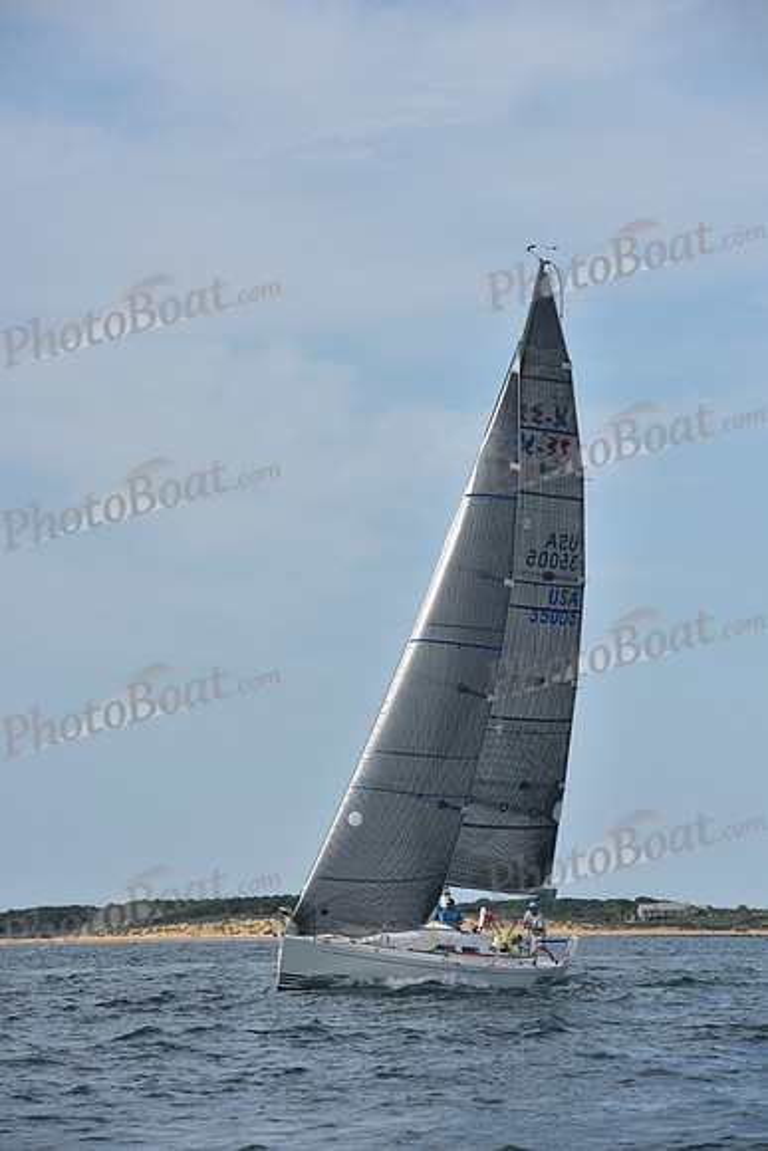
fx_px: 5756
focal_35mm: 180
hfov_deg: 7.6
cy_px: 576
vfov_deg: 11.4
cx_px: 384
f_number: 10
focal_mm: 180
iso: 320
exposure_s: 1/1000
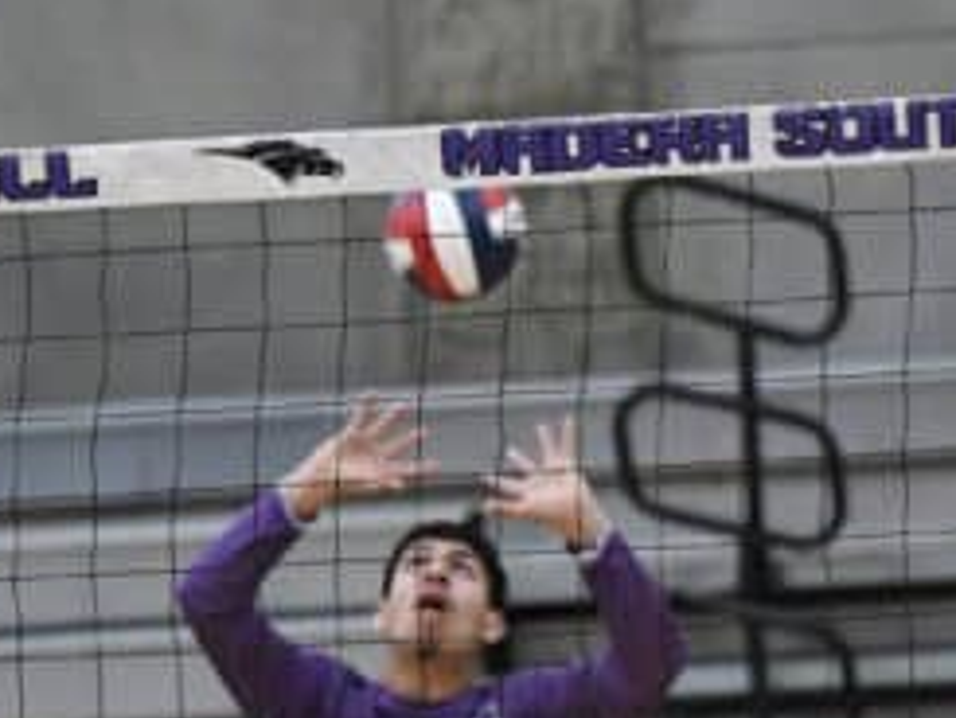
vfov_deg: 2.7
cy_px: 769
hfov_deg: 3.7
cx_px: 503
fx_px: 14976
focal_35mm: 542
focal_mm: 120
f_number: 2.8
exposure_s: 1/500
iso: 4000
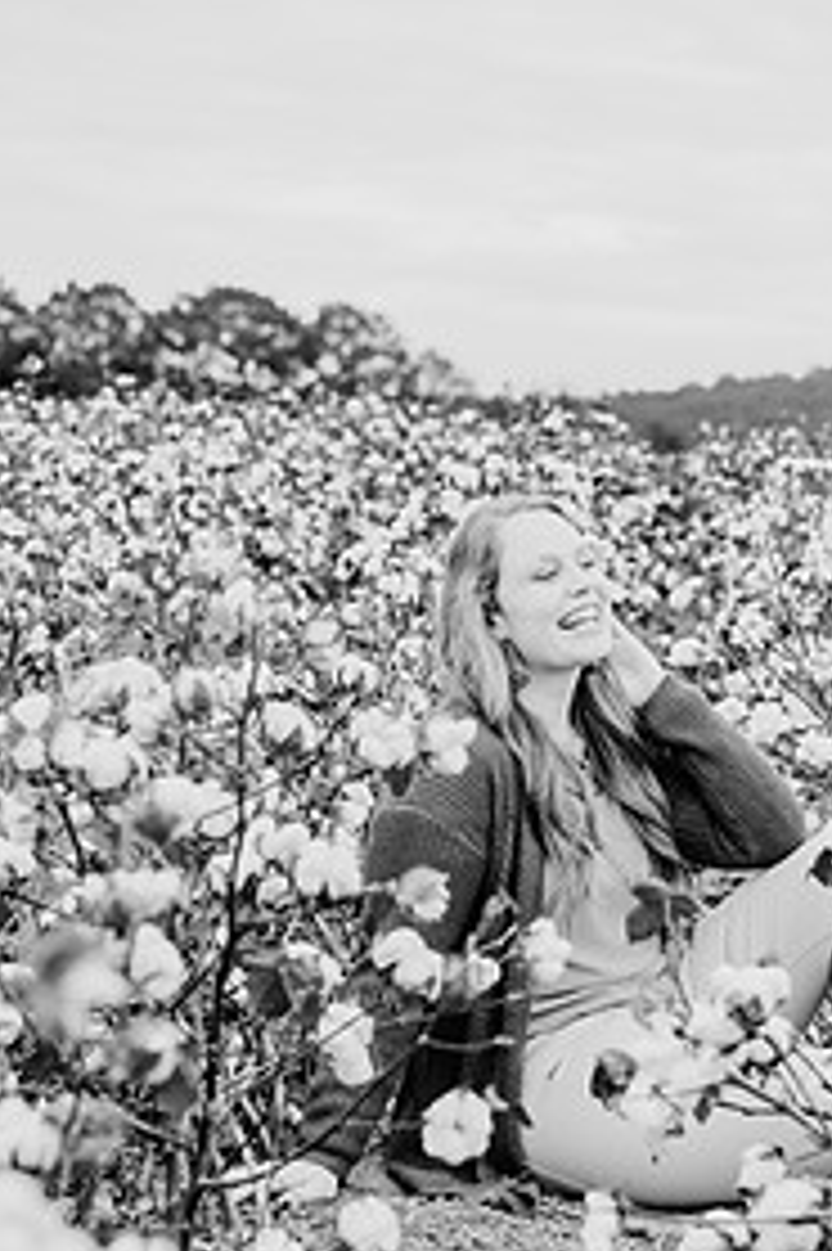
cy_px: 549
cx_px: 562
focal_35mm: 94
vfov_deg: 21.7
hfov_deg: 14.5
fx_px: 3262
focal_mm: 58
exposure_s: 1/640
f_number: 4
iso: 400
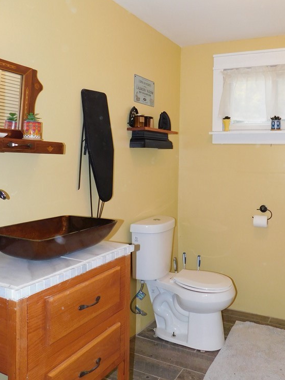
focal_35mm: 32
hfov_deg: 43.9
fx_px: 351
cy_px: 167
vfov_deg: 56.7
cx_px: 171
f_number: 3
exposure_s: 1/30
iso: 200
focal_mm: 4
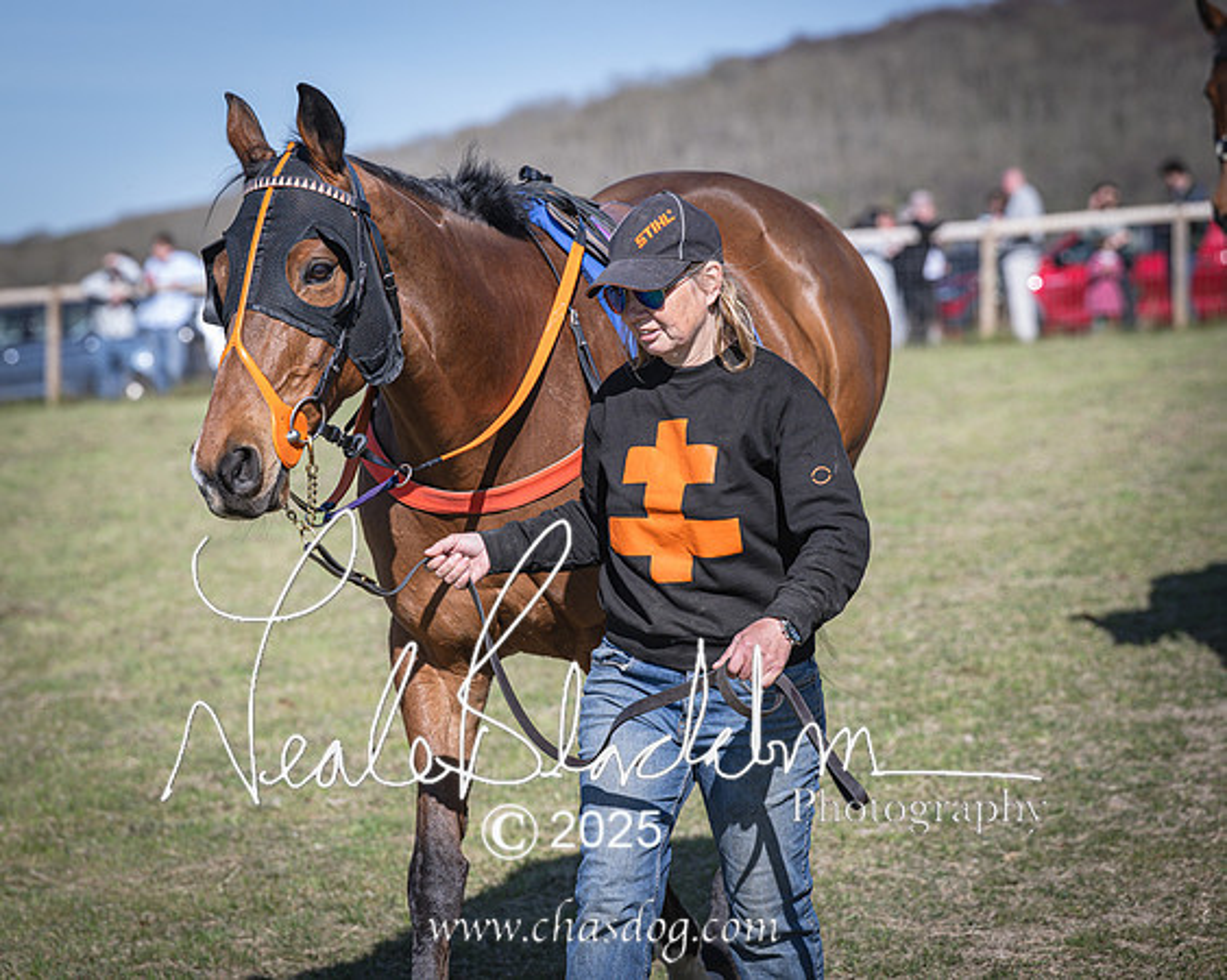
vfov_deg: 10.5
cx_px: 474
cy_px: 413
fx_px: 5347
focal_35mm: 147
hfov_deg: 13.1
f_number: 4
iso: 200
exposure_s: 1/1600
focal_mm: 110
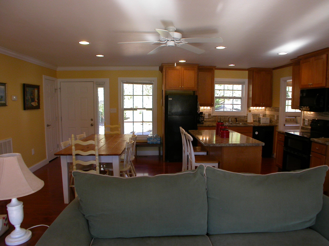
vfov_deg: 37.7
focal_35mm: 38
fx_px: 361
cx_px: 164
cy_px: 123
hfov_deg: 49.0
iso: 100
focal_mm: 7.85
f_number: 3
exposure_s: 1/49.7
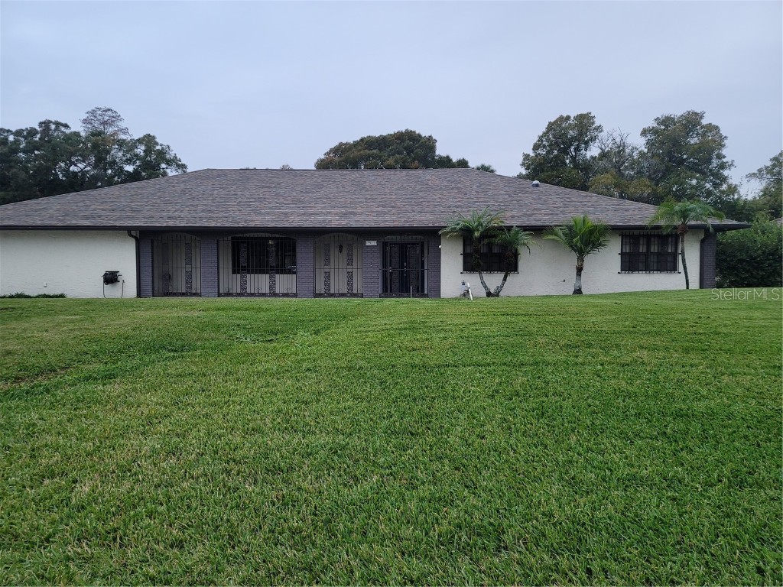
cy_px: 294
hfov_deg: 69.4
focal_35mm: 25
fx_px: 565
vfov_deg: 54.9
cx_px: 392
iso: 250
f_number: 1.8
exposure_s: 1/120
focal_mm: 7
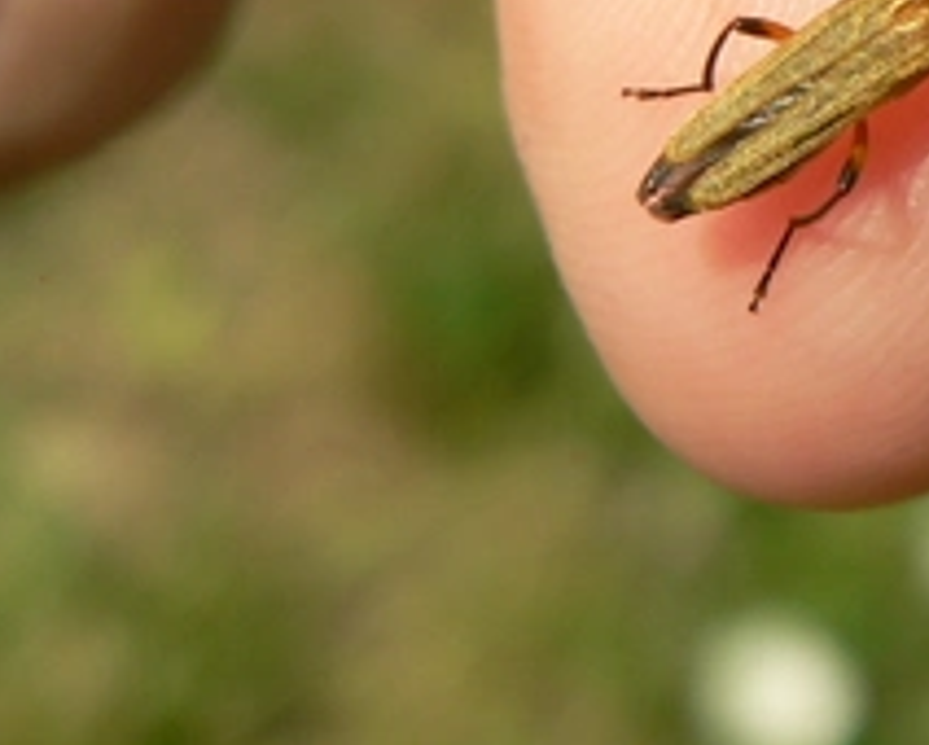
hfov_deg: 11.1
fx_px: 4706
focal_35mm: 171
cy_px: 83
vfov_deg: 9.0
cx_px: 1043
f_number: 4.6
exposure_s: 1/640
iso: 80
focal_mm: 9.7
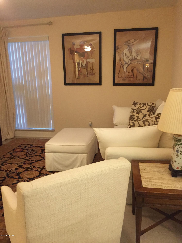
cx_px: 91
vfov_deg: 61.7
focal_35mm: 29
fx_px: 203
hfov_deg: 48.2
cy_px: 122
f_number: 2.2
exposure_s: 1/24
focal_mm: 4.15
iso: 250
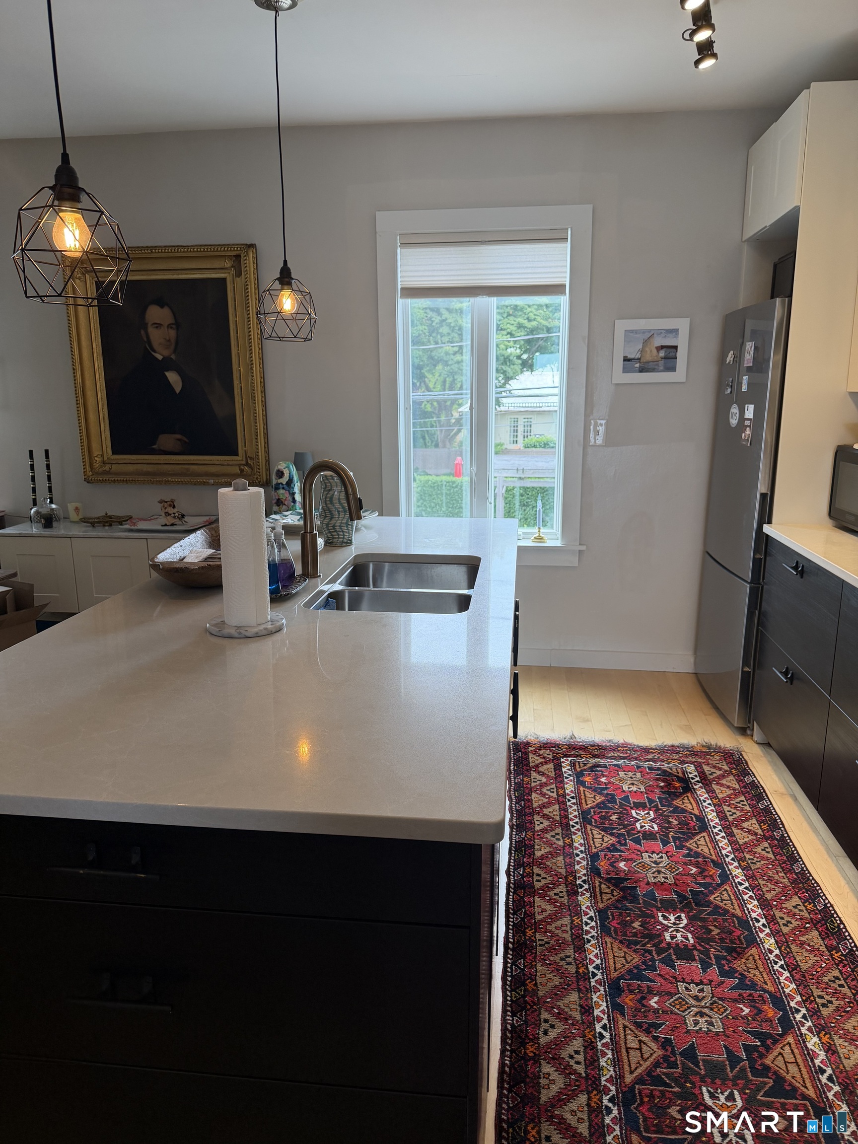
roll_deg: +0.0
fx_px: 793
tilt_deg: -11.3
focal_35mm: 24
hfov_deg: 56.8
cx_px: 429
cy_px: 572
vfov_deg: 71.6
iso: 160
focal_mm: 6.76
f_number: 1.78
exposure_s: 1/176
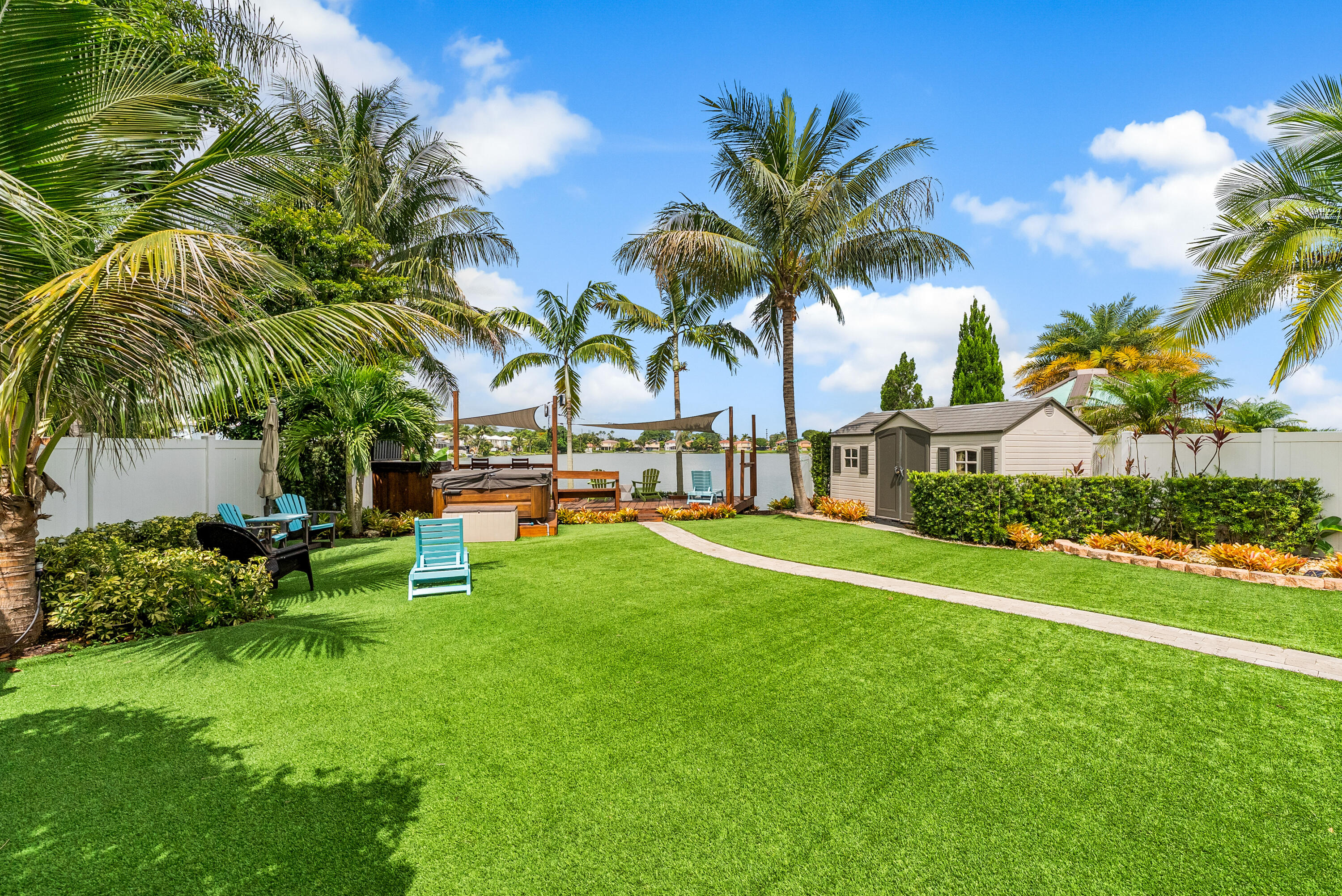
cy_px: 448
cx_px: 671
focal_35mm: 14
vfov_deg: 81.3
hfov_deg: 104.2
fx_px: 522
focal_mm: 14
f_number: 6.3
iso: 640
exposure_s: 1/4000
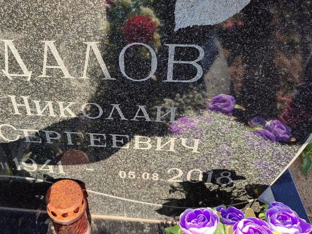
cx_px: 112
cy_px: 79
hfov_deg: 53.2
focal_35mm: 34
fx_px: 306
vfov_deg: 41.3
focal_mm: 6.04
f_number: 1.9
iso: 50
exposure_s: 1/297
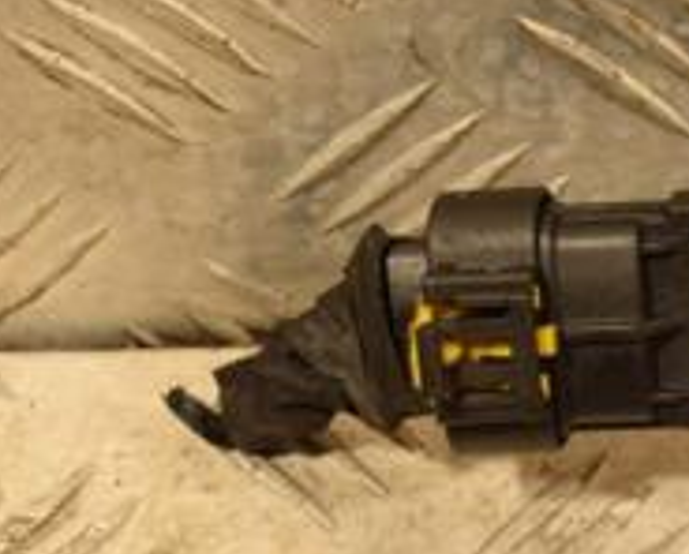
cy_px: 348
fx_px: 4680
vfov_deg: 6.8
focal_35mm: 229
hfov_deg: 8.4
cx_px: 674
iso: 800
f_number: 6.3
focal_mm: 50
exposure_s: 1/160
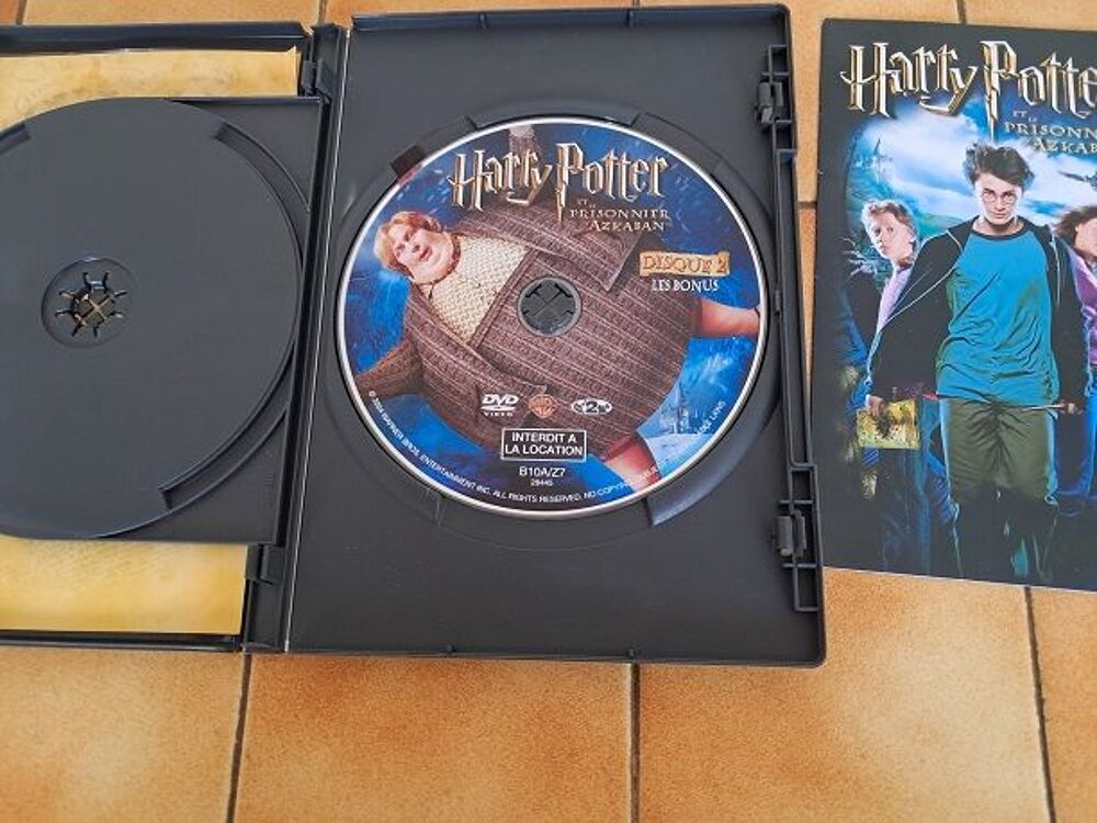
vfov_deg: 51.4
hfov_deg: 65.3
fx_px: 856
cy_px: 412
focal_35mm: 27
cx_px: 548
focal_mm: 4
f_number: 1.8
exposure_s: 1/33
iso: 500
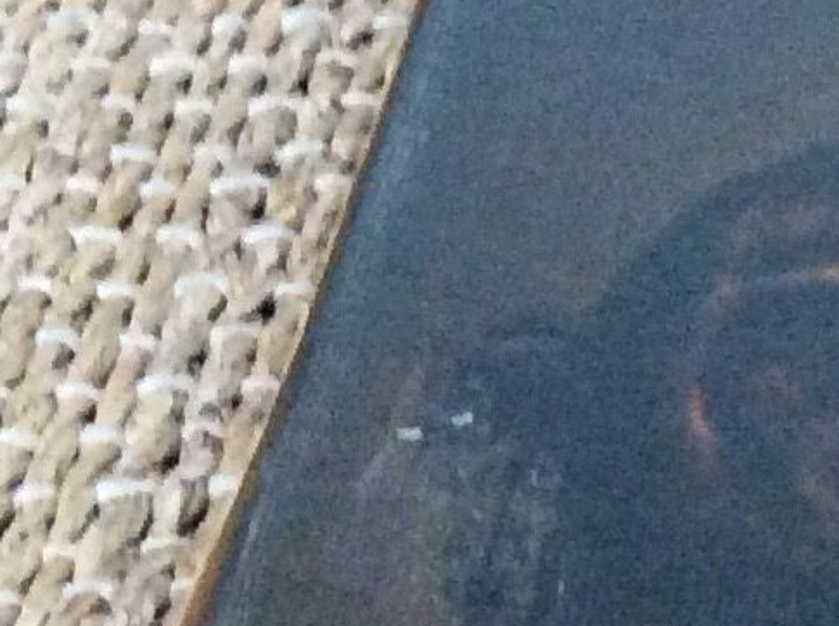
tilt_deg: -47.4
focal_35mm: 171
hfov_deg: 10.6
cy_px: 984
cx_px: 1662
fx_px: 4137
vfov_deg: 8.4
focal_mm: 3.3
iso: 320
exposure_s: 1/25
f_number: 2.4
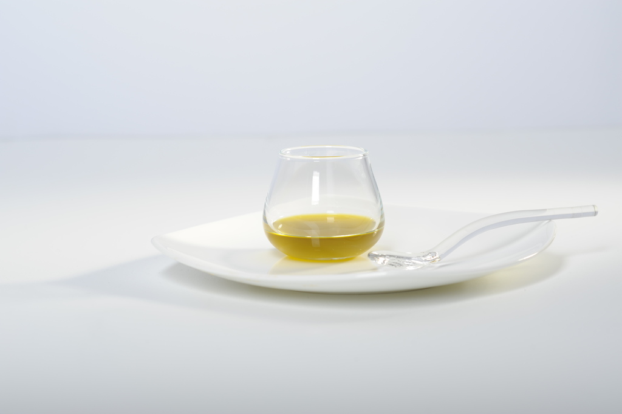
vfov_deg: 16.0
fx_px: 1467
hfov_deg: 23.9
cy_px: 207
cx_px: 311
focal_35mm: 85
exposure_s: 1/250
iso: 200
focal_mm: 85
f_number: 8
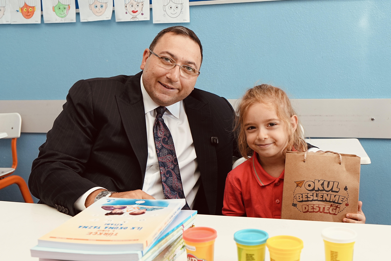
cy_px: 130
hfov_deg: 53.1
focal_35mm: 36
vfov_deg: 36.9
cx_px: 196
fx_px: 391
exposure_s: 1/200
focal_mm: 24
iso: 500
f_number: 4
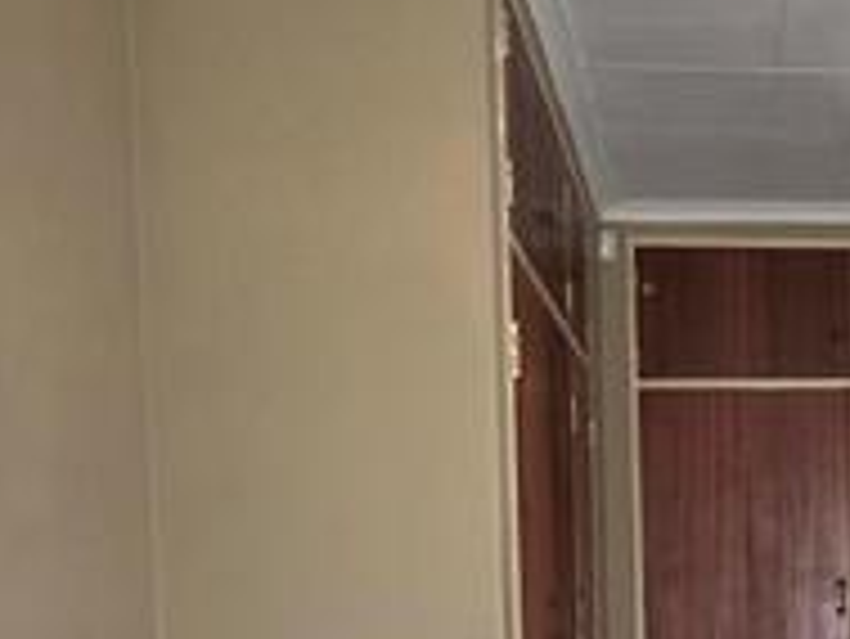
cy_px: 698
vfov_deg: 24.8
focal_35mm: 55
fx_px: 1351
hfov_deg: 32.9
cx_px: 787
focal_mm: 2.2
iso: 400
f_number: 1.9
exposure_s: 1/370
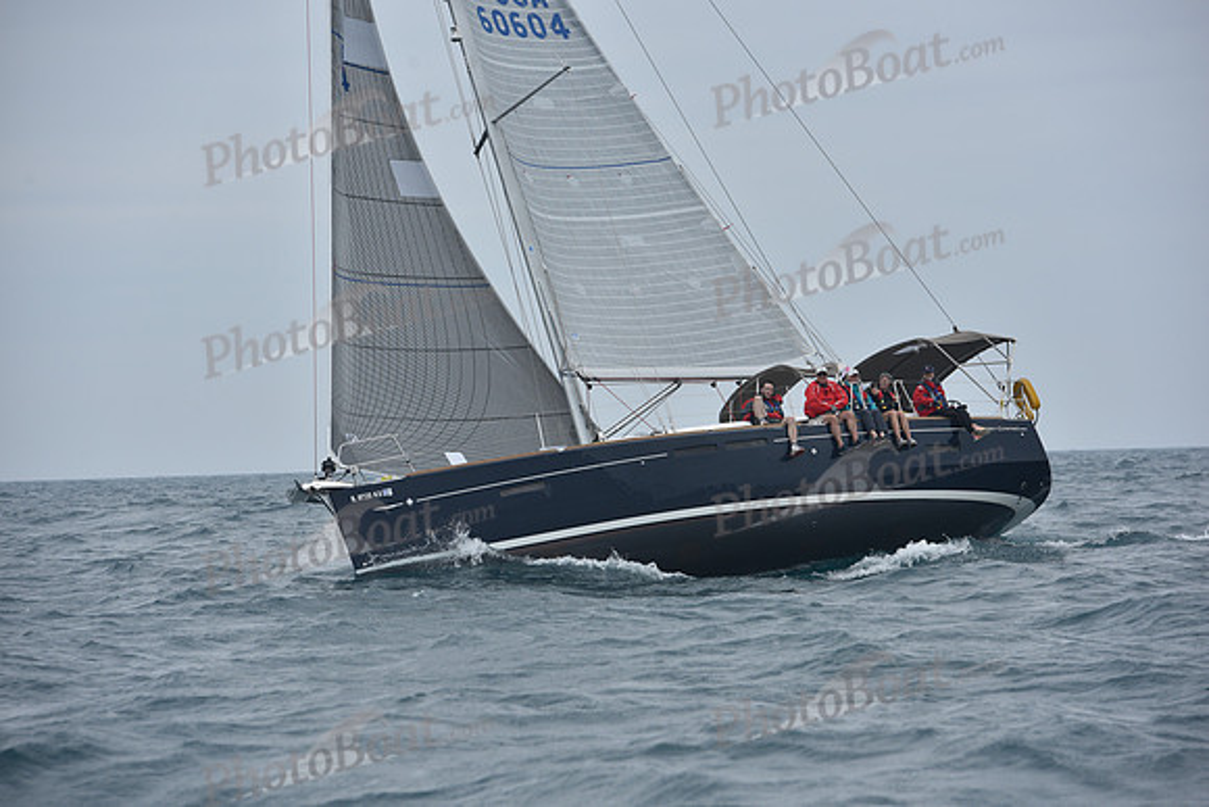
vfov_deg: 7.2
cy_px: 404
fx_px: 6382
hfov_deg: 10.8
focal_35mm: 190
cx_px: 604
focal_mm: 190
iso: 250
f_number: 7.1
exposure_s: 1/800
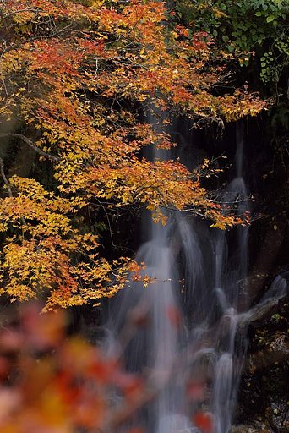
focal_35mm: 270
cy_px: 216
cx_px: 144
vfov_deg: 7.6
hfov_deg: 5.1
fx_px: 3247
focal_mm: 180
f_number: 11
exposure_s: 1/4
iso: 200
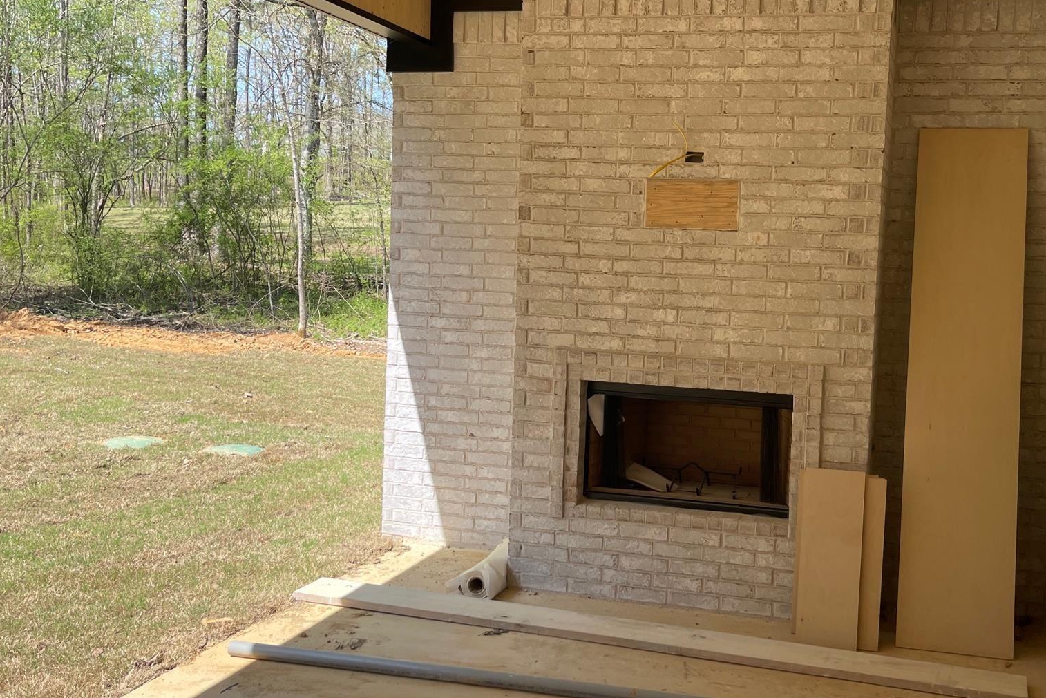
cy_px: 329
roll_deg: -2.1
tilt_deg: -4.5
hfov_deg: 52.5
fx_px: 1046
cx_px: 660
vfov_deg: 36.9
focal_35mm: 36
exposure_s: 1/901
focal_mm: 5.1
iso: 32
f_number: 1.6
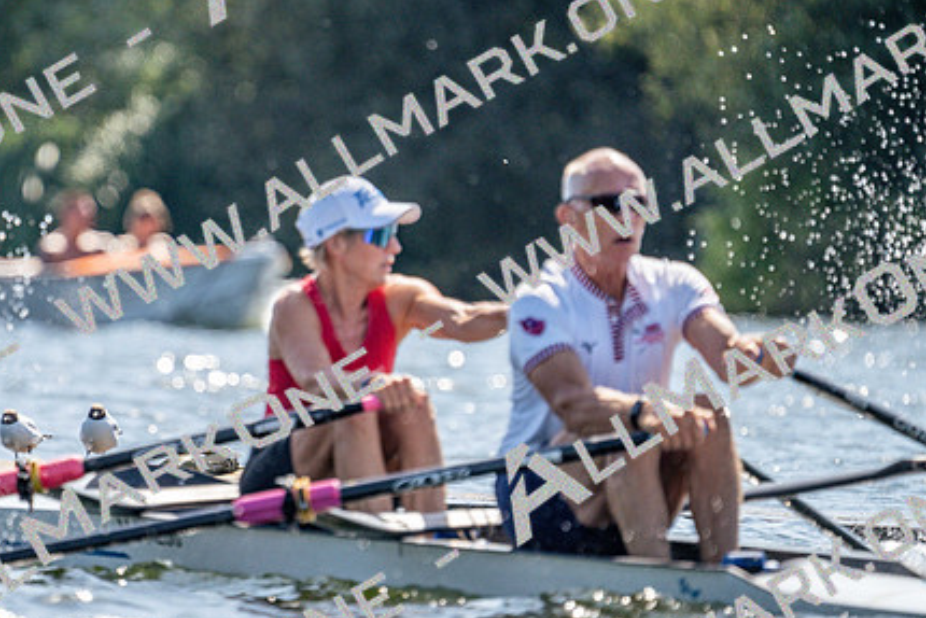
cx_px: 321
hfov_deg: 2.5
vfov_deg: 1.7
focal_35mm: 809
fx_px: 20815
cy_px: 341
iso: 500
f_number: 6.3
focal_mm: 600
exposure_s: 1/2000
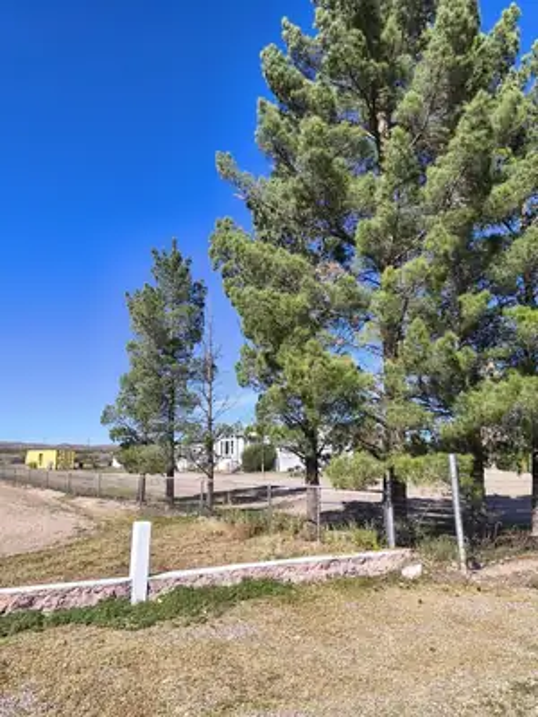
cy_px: 358
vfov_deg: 69.4
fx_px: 518
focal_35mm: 25
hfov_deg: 54.9
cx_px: 269
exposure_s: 1/1130
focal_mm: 4.68
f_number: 1.7
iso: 100
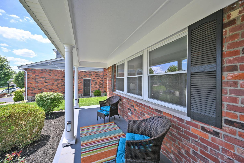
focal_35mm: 14
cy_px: 82
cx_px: 122
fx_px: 95
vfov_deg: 81.2
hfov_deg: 104.3
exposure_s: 1/250
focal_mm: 14
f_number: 5.6
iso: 100
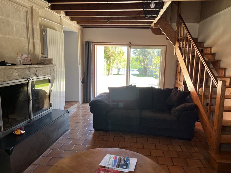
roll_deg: -1.1
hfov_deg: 67.3
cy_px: 86
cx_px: 116
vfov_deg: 53.1
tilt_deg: -9.7
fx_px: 174
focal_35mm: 26
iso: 64
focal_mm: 5.1
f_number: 1.6
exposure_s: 1/122
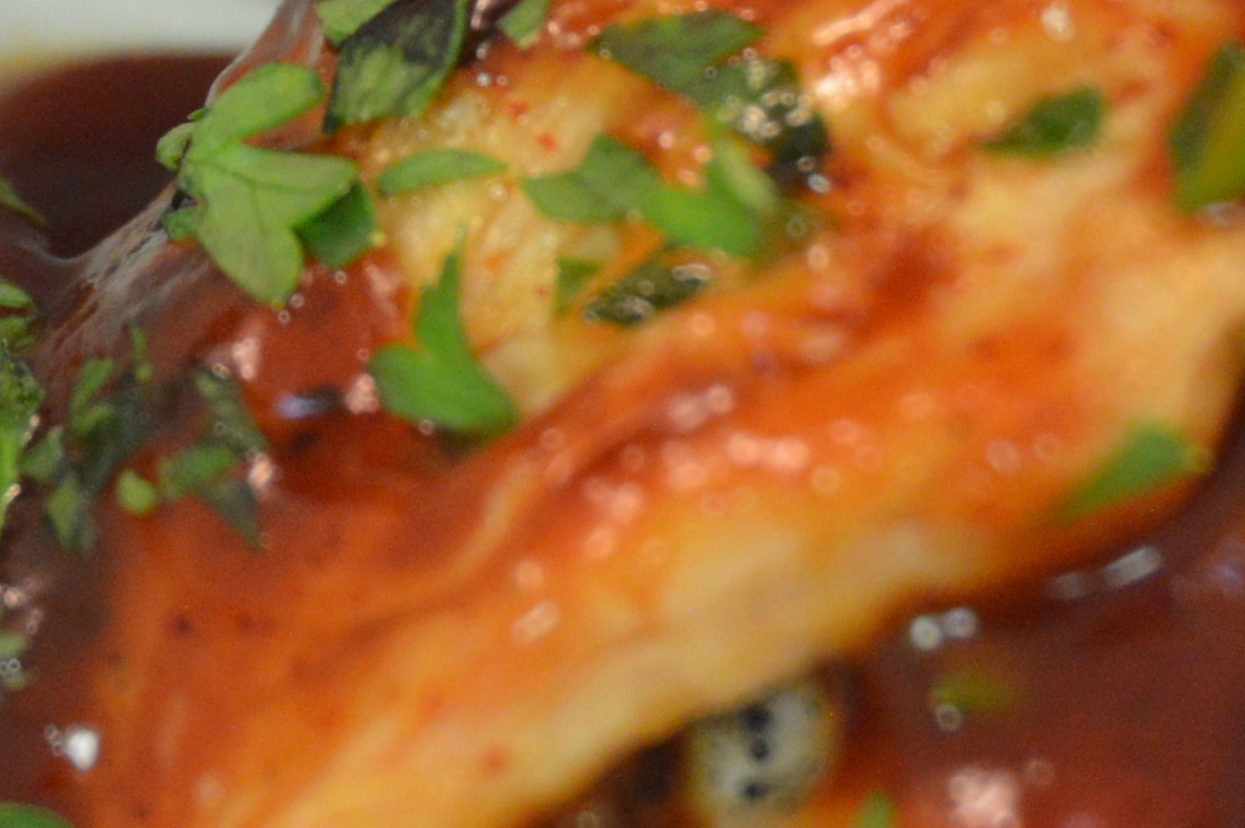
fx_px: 9261
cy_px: -493
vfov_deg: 5.1
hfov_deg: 7.7
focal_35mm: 268
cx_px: 275
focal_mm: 40
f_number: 4.2
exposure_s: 1/60
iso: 1000
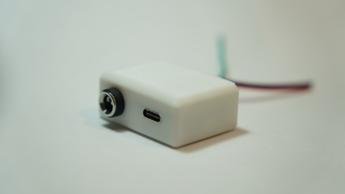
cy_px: 95
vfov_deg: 13.2
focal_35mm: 92
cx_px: 174
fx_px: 842
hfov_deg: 23.2
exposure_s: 1/100
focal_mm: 58
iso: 125
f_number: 2.8
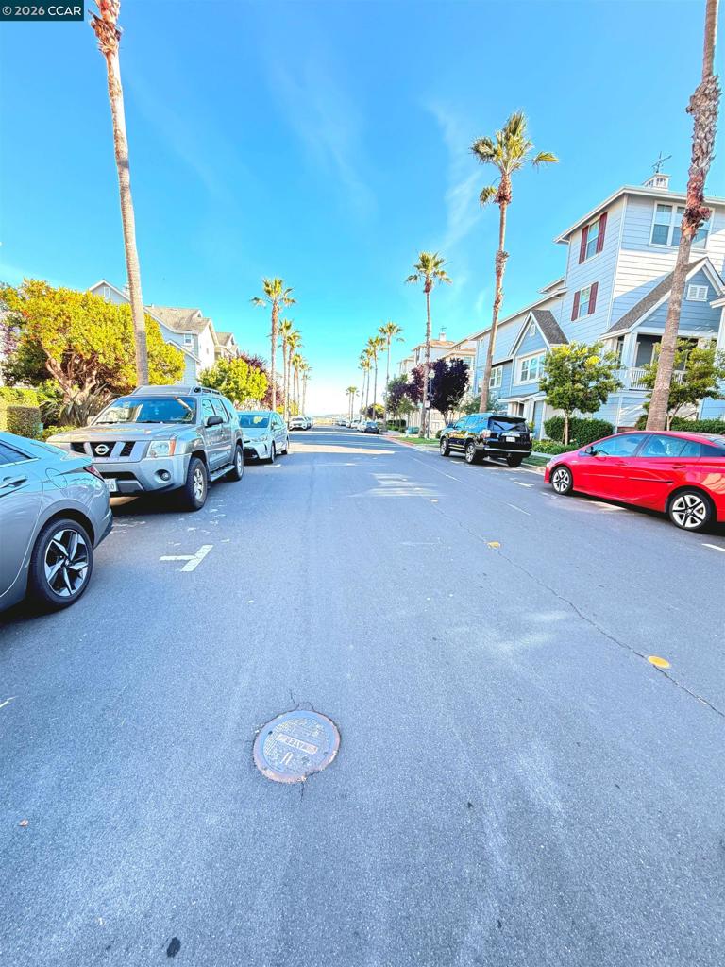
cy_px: 484
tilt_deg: -8.5
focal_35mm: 14
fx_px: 391
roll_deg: -2.6
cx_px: 362
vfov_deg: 102.1
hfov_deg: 85.7
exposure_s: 1/121
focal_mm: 2.22
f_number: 2.2
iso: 160
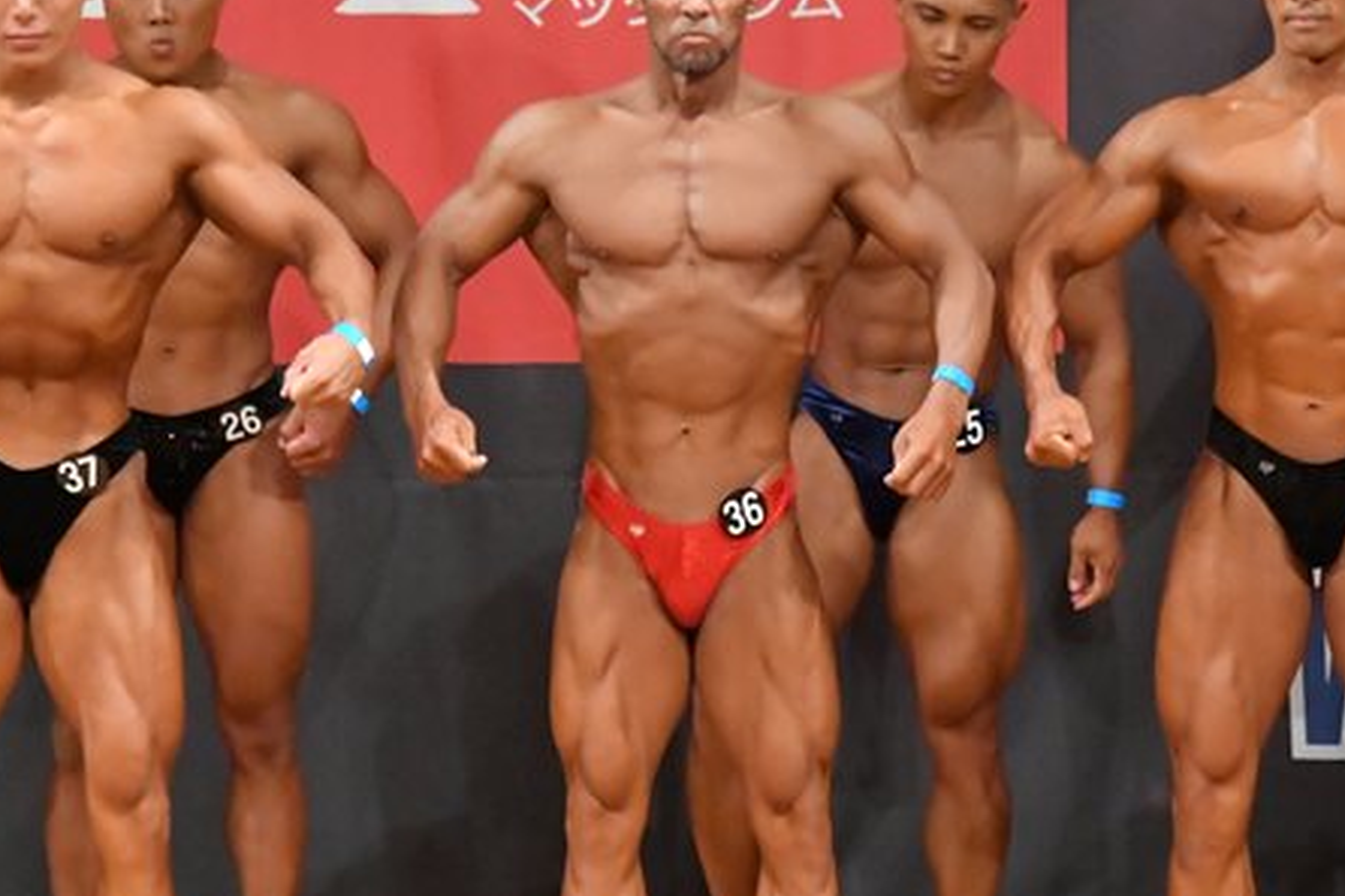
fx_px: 17515
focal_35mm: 469
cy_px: 513
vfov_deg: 2.9
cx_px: 764
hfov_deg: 4.4
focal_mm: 180
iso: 12800
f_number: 5.6
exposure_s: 1/400
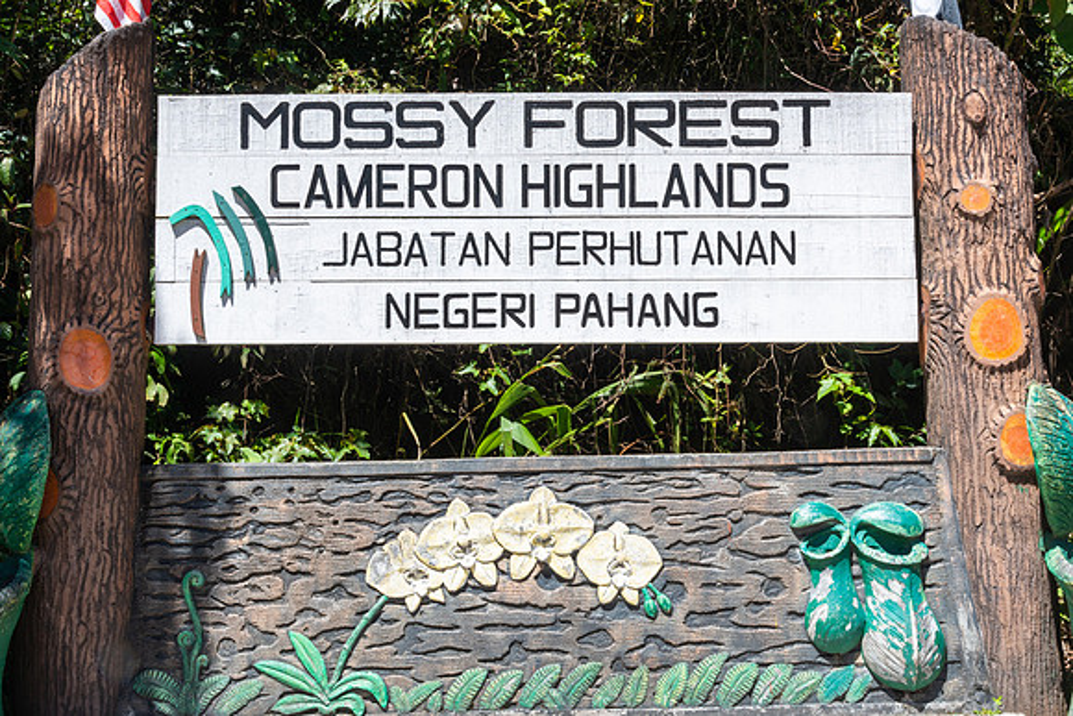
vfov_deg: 29.0
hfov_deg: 42.4
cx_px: 536
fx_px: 1383
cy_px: 358
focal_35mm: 46
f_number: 22
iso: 160
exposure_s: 1/45
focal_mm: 44
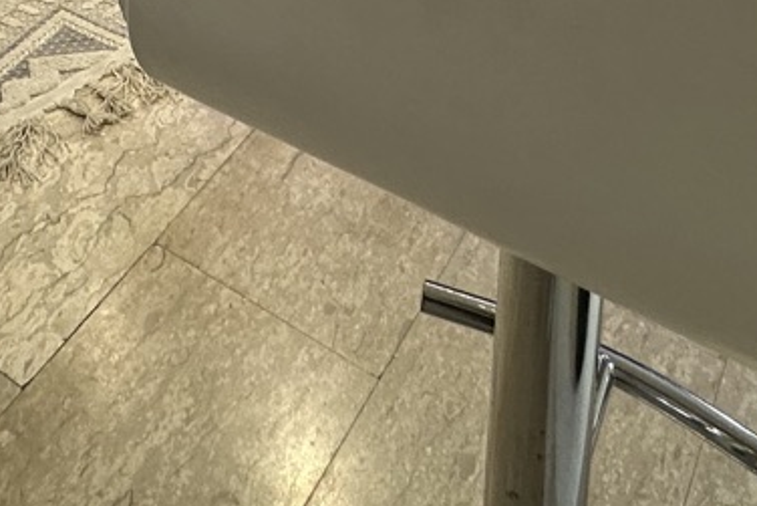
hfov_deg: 31.5
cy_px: -675
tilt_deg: -4.7
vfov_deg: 14.8
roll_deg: -1.9
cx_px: 143
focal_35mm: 62
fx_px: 1304
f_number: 2.2
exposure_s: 1/100
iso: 64
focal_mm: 2.22
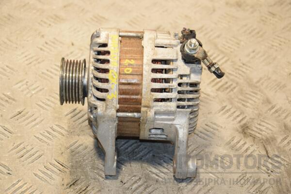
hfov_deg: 20.6
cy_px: 97
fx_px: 800
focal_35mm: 99
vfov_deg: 13.8
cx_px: 146
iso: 800
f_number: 6.3
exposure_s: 1/200
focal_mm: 66
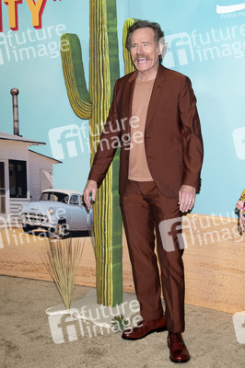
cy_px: 184
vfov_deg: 44.5
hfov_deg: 30.5
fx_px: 450
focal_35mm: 44
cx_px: 122
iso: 400
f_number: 5.6
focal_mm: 44
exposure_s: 1/200
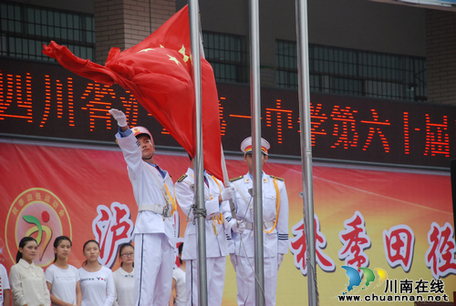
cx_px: 228
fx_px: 2571
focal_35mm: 202
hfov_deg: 10.1
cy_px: 153
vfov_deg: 6.8
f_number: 5.6
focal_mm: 135
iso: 800
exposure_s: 1/500
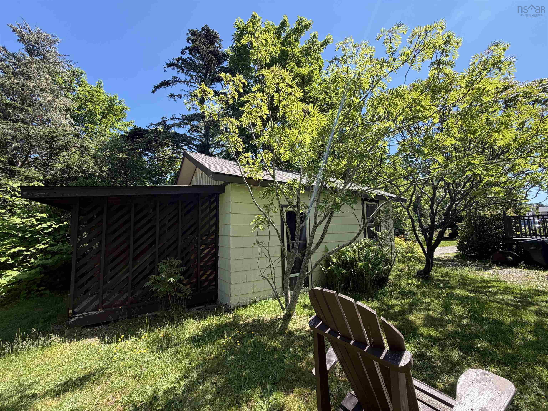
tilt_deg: +7.8
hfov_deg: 102.1
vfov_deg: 85.7
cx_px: 274
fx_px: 222
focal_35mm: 14
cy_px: 206
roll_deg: -0.7
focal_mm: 2.22
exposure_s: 1/502
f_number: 2.2
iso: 40
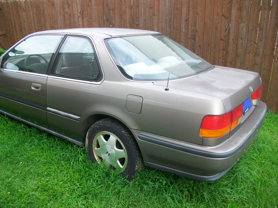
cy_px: 104
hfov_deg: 56.8
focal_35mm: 32
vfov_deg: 44.2
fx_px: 257
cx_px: 139
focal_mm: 5.7
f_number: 2.8
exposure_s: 1/100
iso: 64
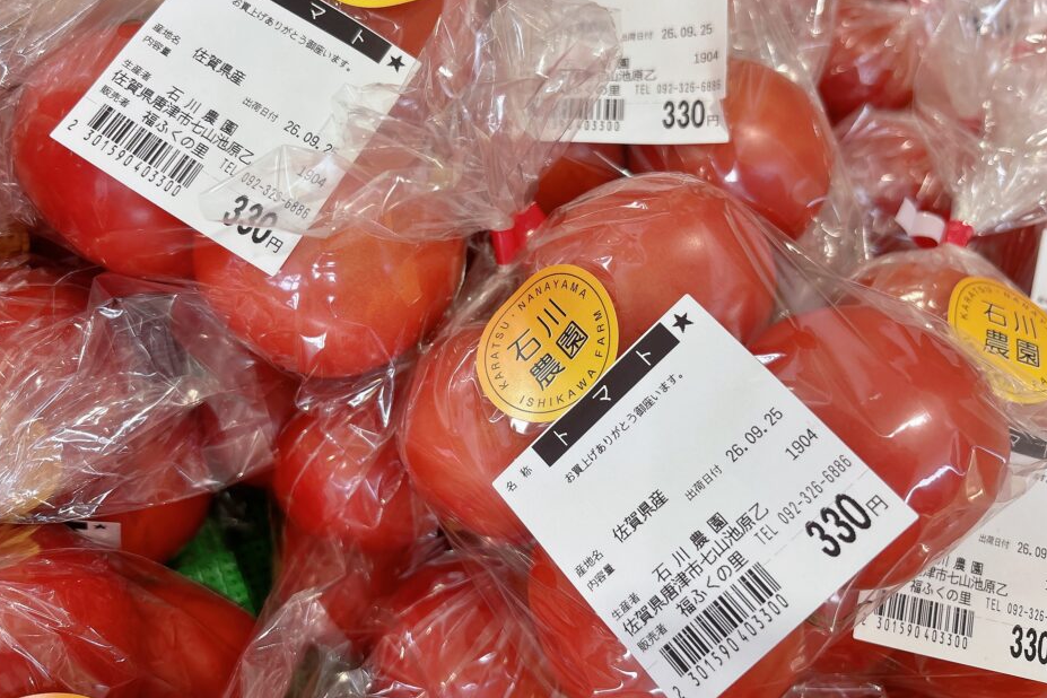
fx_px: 814
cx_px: 507
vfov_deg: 46.4
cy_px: 328
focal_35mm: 28
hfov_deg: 65.5
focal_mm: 5.96
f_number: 1.6
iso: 125
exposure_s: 1/120
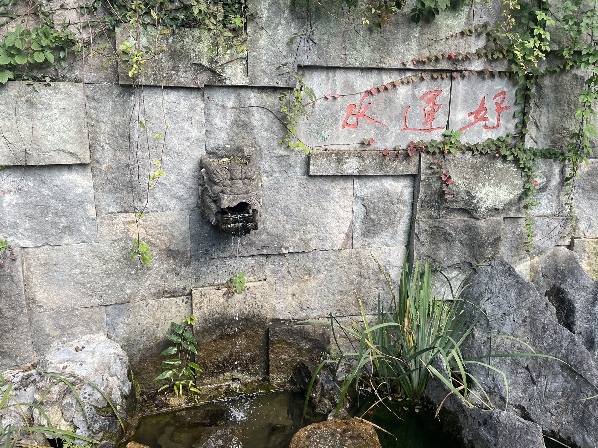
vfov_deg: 53.1
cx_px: 299
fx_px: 449
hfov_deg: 67.3
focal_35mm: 26
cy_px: 224
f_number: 1.6
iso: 32
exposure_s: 1/443
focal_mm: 4.2
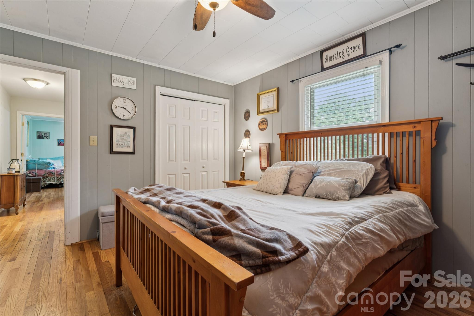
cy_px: 158
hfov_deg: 94.6
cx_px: 237
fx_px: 219
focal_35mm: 17
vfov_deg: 71.7
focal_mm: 16.6
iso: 100
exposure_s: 2
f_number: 13
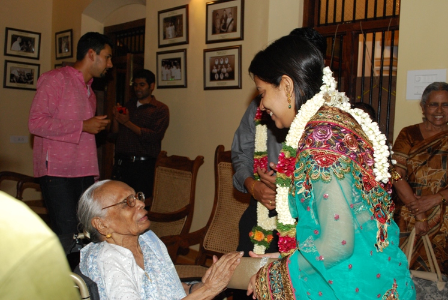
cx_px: 224
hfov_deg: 49.5
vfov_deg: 34.3
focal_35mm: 39
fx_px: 486
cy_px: 150
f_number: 7.1
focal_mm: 26
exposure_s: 1/60
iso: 800
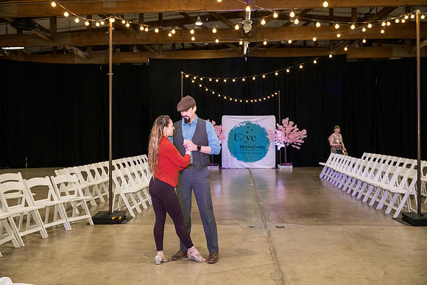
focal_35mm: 35
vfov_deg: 37.9
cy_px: 142
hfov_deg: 54.4
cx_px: 214
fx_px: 415
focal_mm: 35
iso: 3200
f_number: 4
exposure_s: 1/400
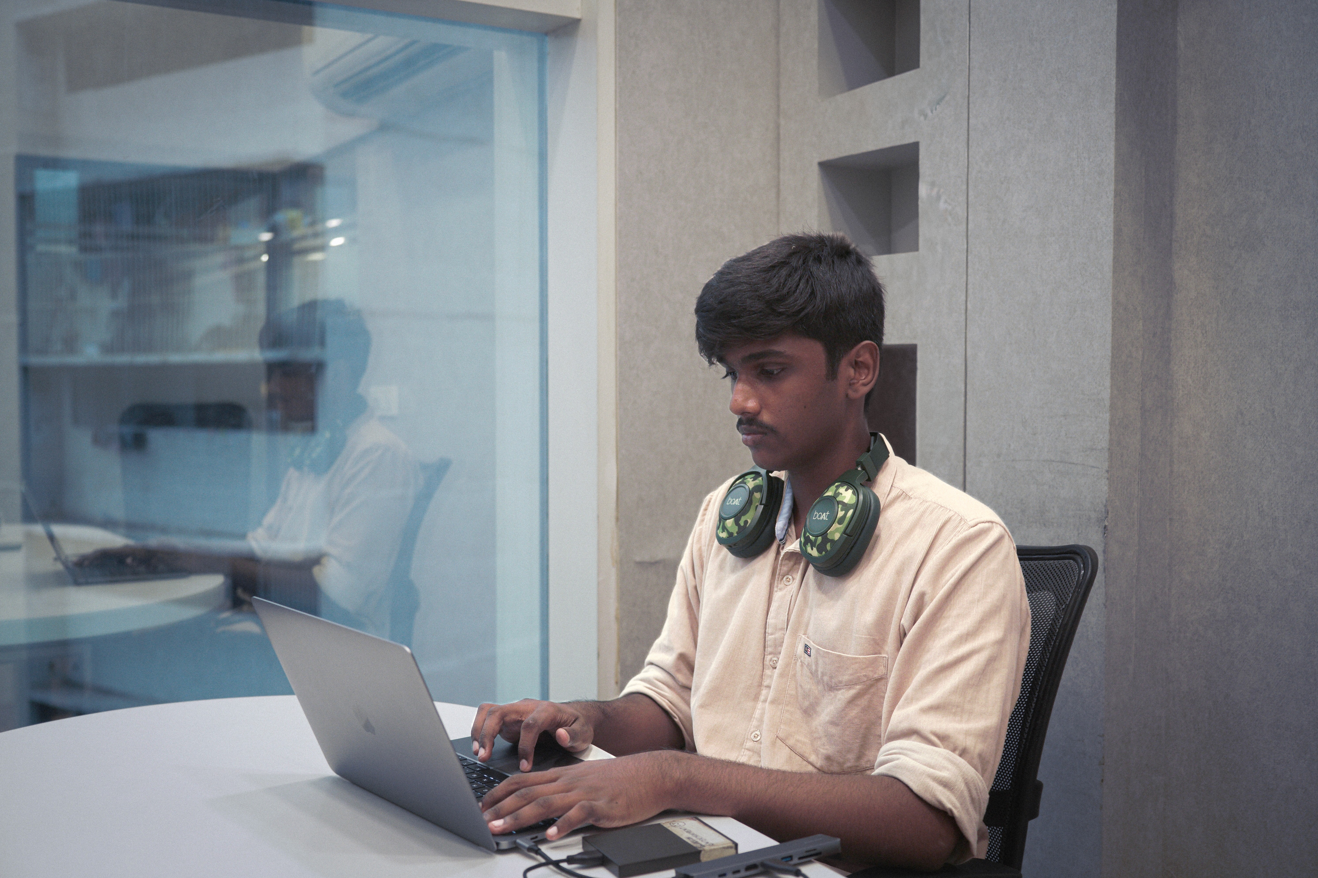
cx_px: 659
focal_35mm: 36
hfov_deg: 53.1
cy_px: 439
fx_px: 1318
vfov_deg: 36.9
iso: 1250
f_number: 4
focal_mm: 36
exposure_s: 1/60
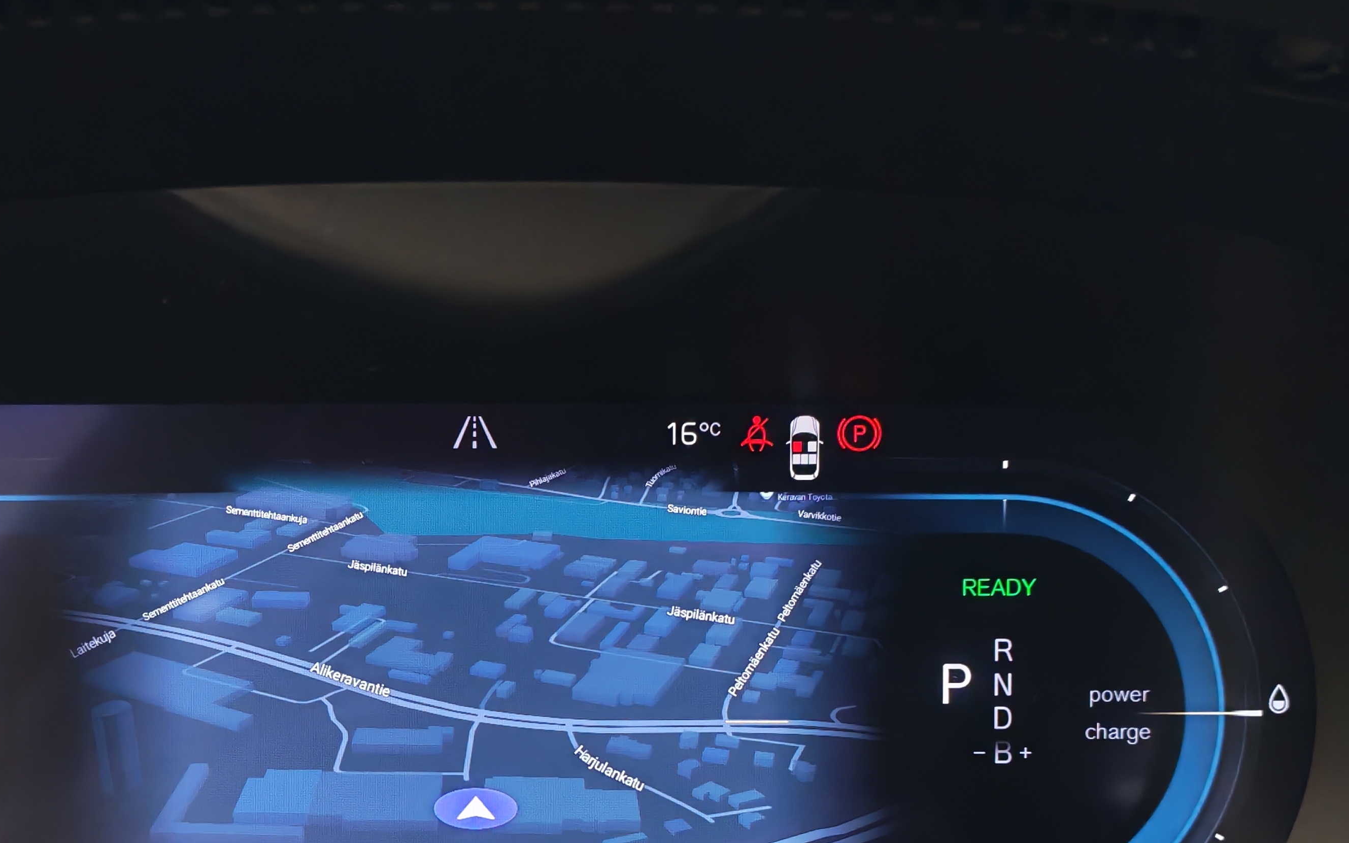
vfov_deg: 25.9
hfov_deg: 40.7
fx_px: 1801
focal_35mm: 49
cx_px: 480
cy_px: 677
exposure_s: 1/50
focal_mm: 6.12
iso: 2000
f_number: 1.9
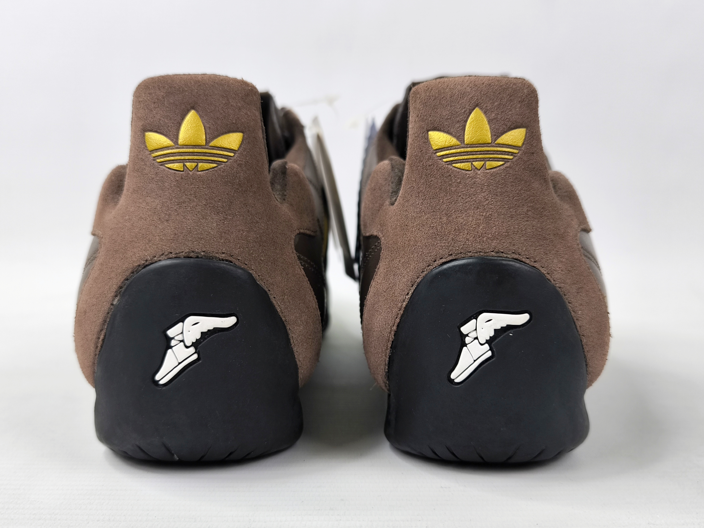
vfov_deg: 56.8
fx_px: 488
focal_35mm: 24
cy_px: 264
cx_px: 352
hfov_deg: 71.6
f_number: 1.9
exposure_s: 1/100
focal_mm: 6.92
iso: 64
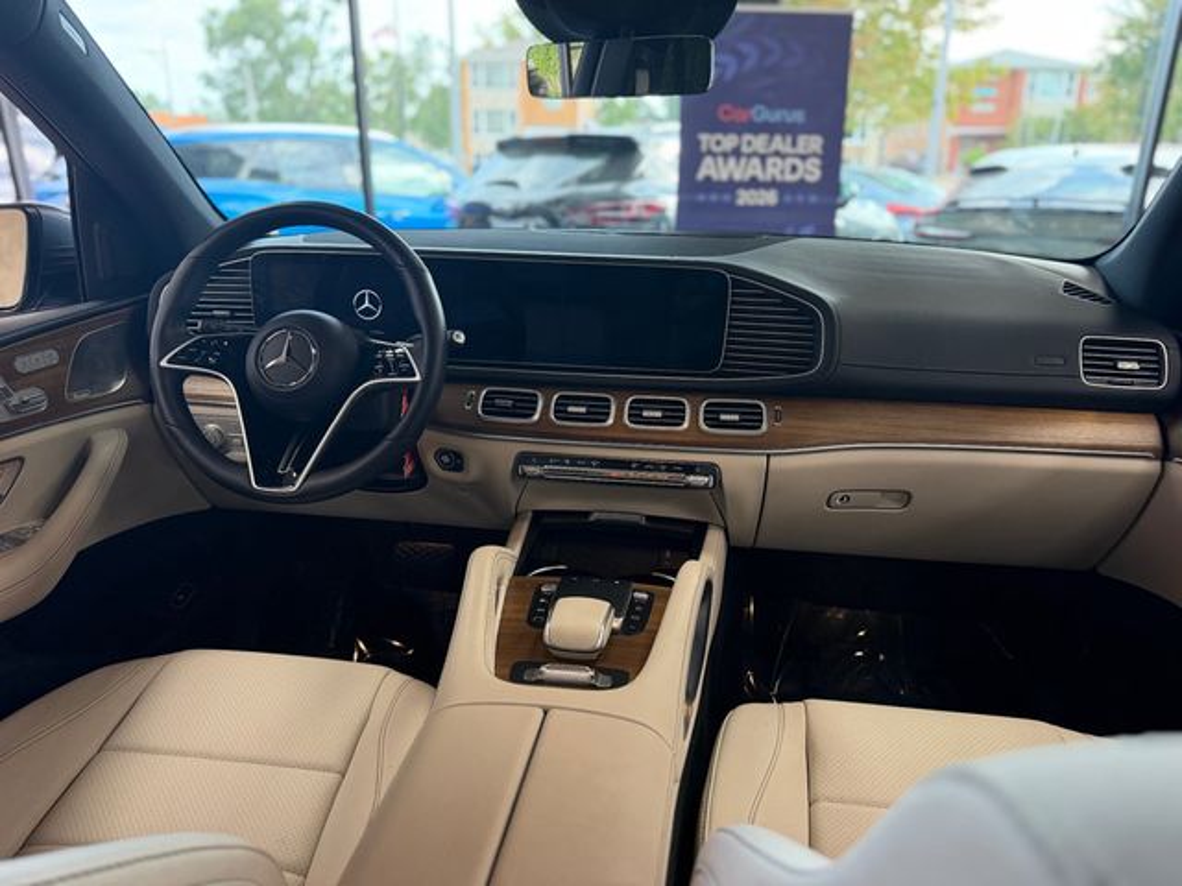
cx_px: 591
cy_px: 443
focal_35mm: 24
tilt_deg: -19.3
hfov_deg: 71.6
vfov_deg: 56.8
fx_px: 820
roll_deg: -0.1
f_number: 1.78
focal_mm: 6.76
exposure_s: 1/120
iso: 250
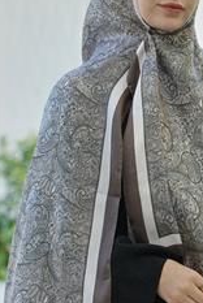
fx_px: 1594
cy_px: 170
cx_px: 155
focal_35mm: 189
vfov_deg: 10.9
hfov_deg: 7.3
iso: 500
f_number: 5
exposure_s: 1/125
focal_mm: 95
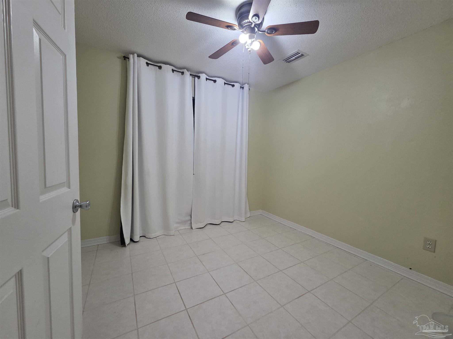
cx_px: 226
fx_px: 170
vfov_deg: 89.9
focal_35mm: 13
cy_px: 170
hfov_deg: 106.2
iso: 200
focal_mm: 2.2
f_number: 2.2
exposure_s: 1/120
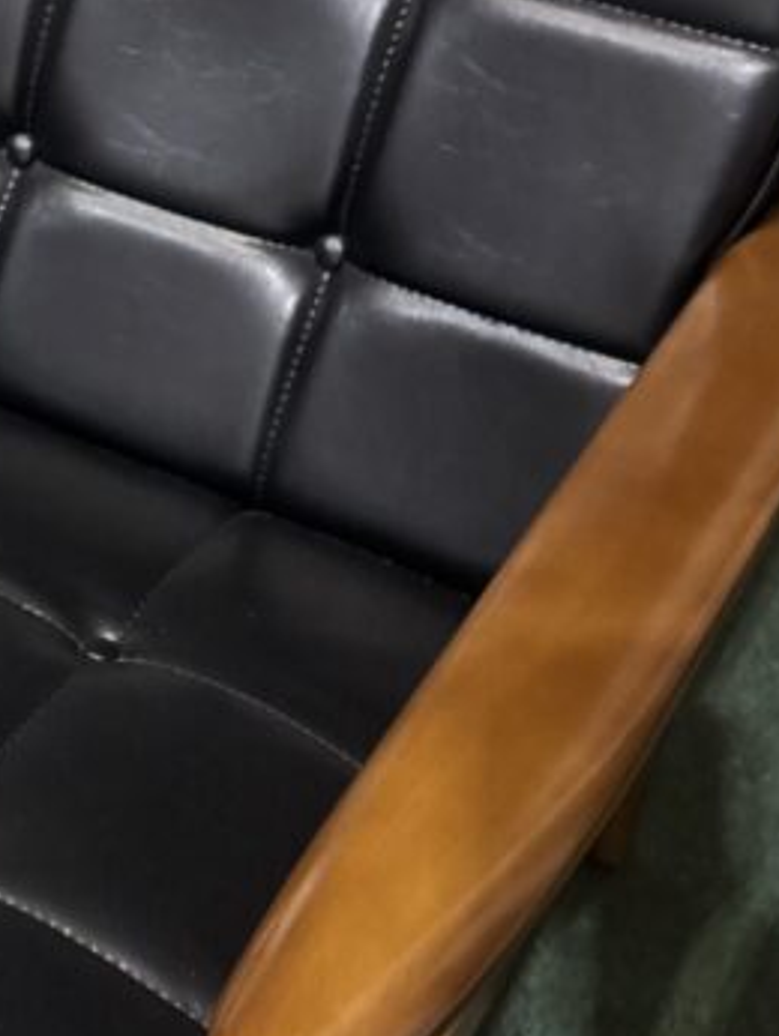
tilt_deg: -41.6
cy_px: 545
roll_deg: -0.1
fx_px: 2128
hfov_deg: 20.0
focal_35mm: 71
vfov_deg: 27.4
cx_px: -45
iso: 1000
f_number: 1.78
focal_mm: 6.76
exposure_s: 1/30
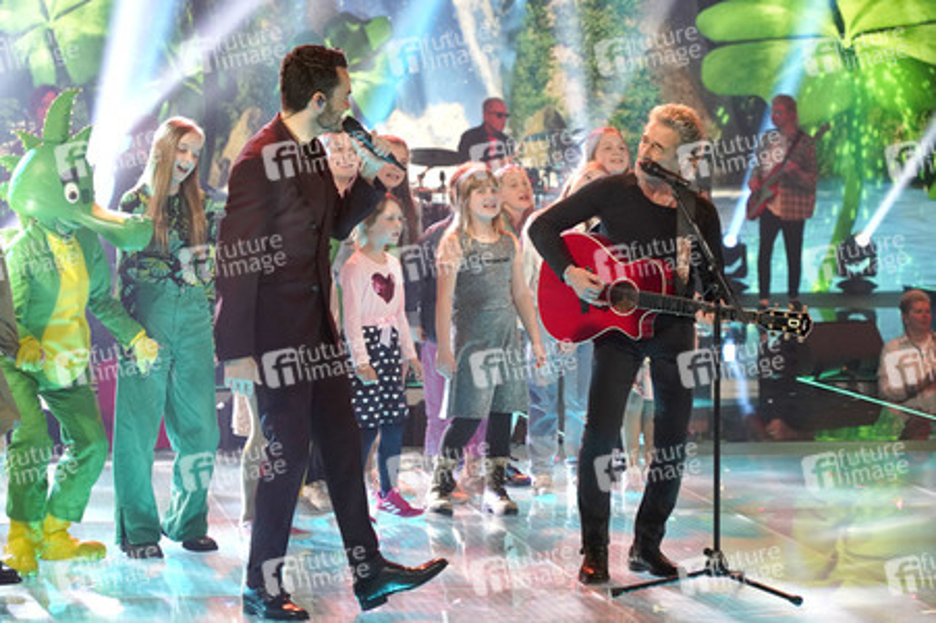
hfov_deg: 20.0
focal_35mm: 102
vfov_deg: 13.4
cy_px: 312
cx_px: 468
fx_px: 2650
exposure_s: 1/160
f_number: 5.6
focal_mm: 102
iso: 3200
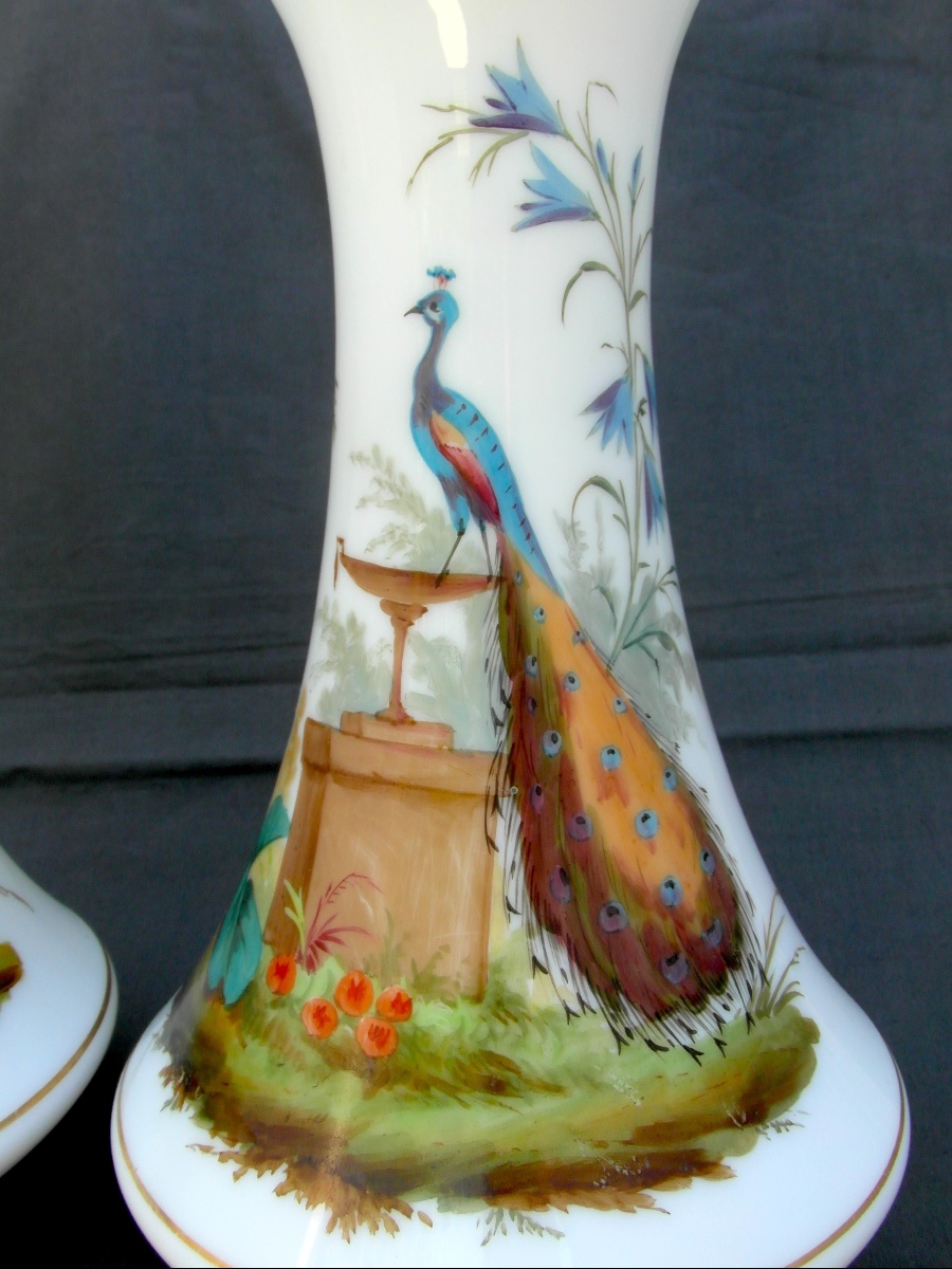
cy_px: 634
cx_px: 476
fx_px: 1173
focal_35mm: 32
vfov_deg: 56.8
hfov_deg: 44.2
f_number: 5
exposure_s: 1/60
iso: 80
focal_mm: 5.3
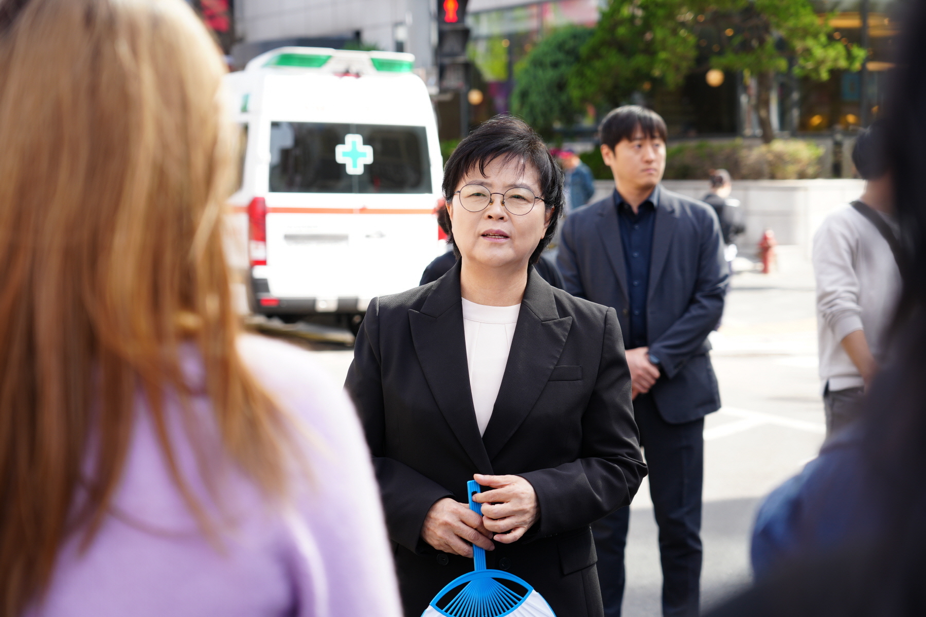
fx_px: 1723
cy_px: 308
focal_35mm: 67
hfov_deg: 30.1
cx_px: 463
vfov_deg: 20.3
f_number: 4.5
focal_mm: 67
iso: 200
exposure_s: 1/200
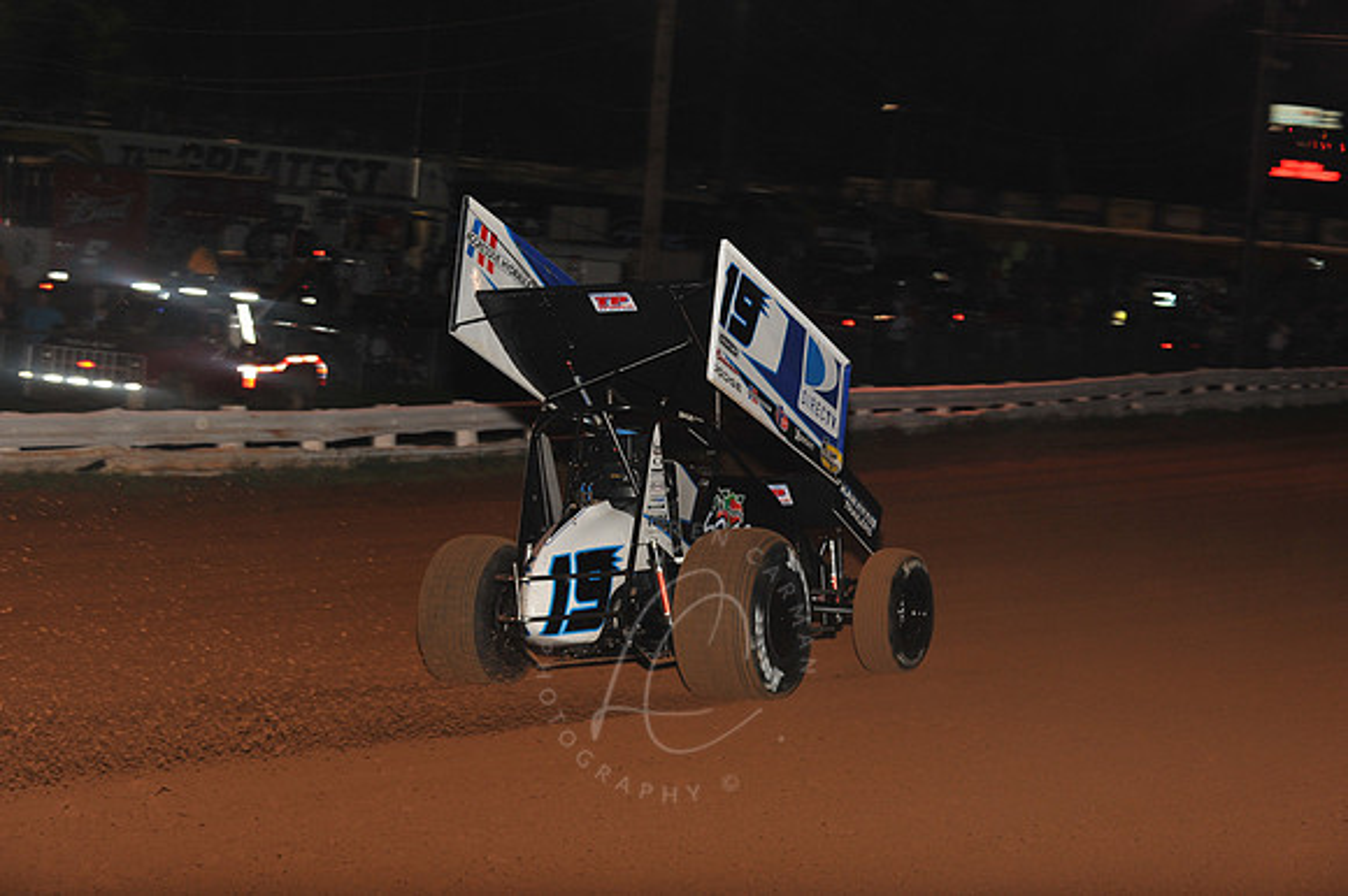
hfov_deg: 19.5
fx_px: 3929
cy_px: 448
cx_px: 674
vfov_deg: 13.0
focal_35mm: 105
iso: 1000
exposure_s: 1/320
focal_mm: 105
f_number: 7.1
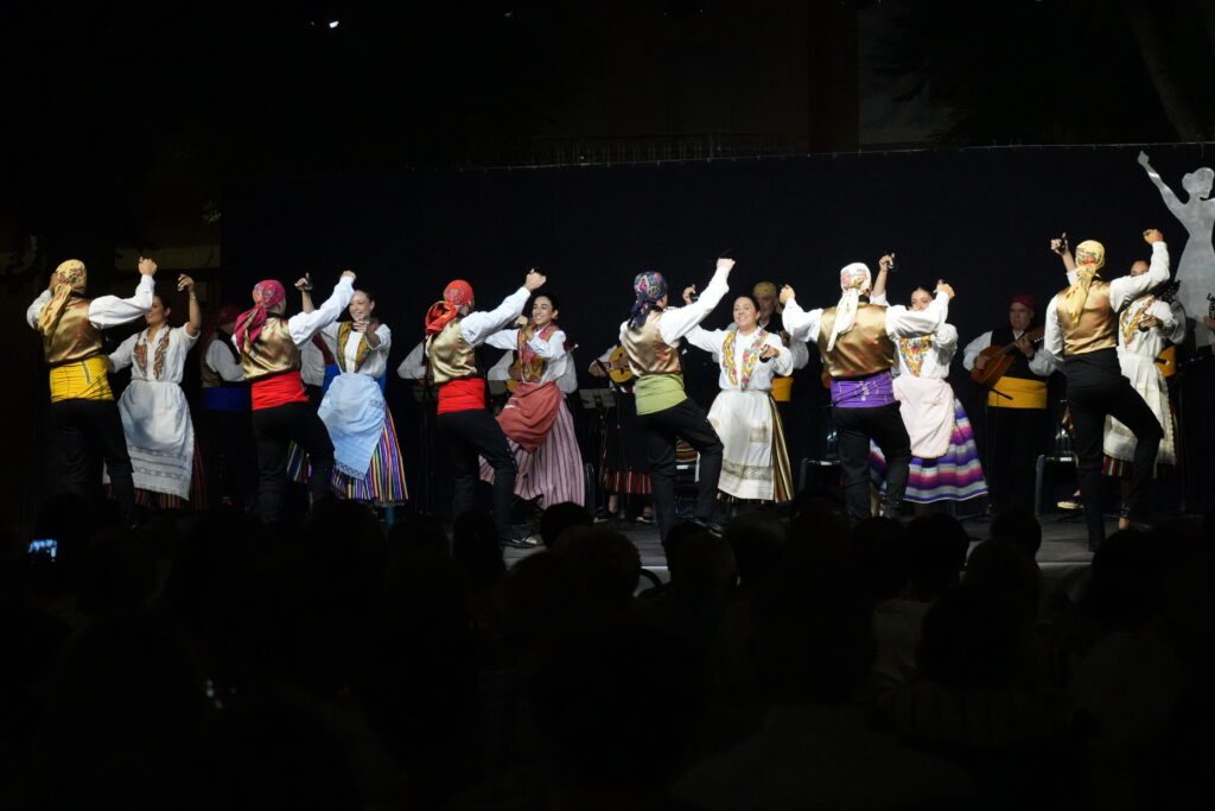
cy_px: 406
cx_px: 608
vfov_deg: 13.0
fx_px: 3544
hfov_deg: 19.5
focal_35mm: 105
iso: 6400
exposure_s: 1/500
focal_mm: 70
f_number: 6.3
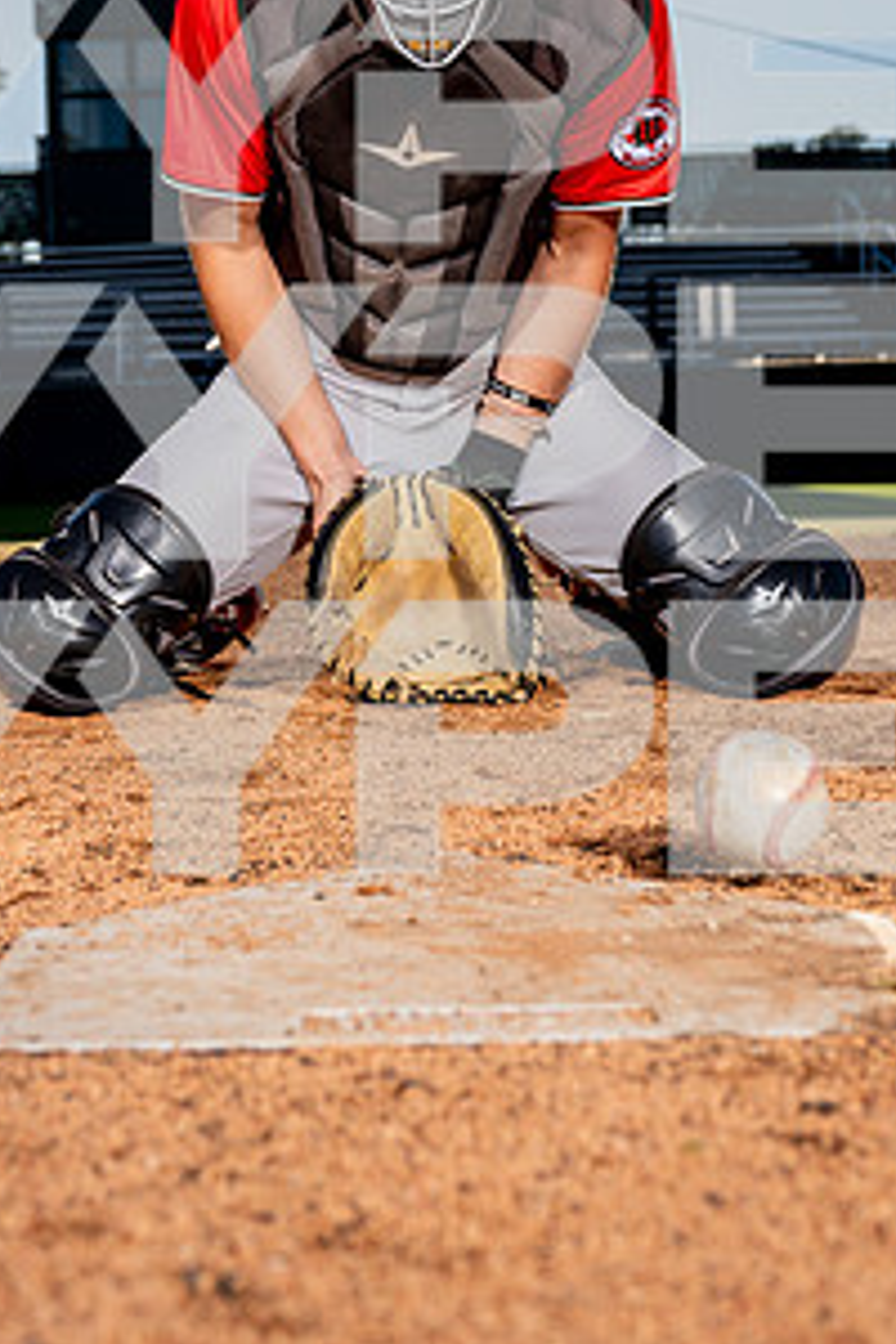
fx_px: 2128
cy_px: 426
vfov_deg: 34.7
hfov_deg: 23.7
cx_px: 314
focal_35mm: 57
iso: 100
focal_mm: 38
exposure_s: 1/1000
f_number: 4.5
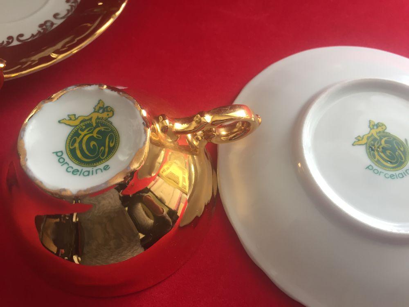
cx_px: 204
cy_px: 154
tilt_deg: -64.2
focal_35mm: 29
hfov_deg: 61.7
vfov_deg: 48.2
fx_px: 343
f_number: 2.2
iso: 80
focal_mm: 4.15
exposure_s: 1/33
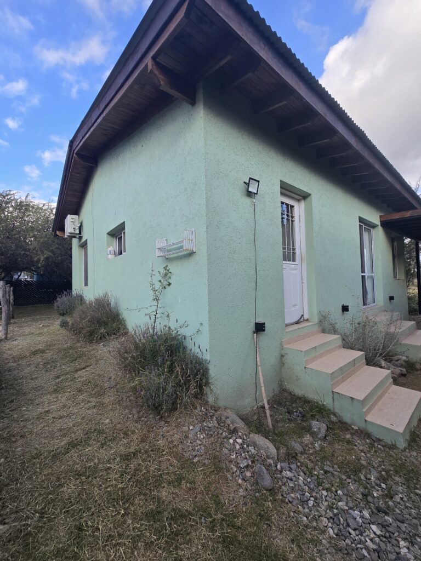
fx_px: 211
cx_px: 210
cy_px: 280
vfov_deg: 106.2
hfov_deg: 89.9
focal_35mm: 13
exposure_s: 1/493
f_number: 2.2
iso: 50
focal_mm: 2.2
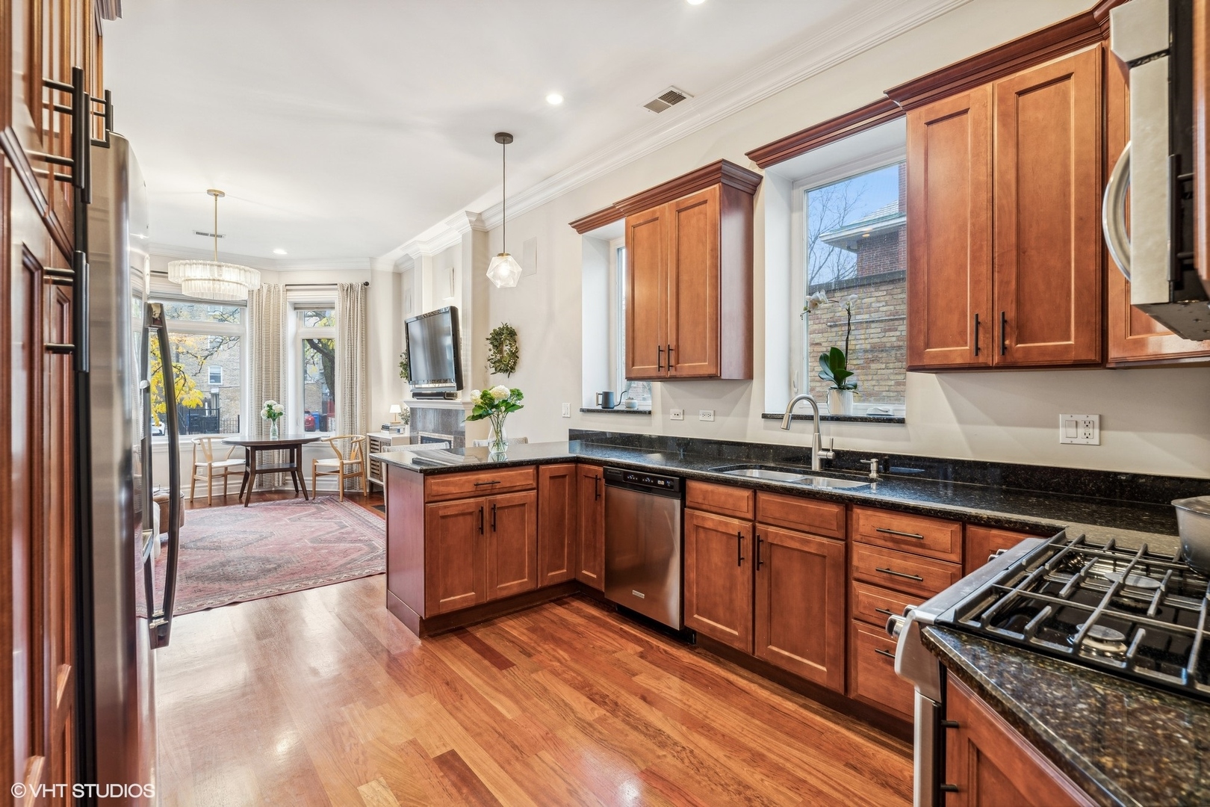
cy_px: 404
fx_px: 538
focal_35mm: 16
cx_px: 605
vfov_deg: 73.7
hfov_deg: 96.7
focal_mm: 16
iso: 320
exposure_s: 1/5
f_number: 8
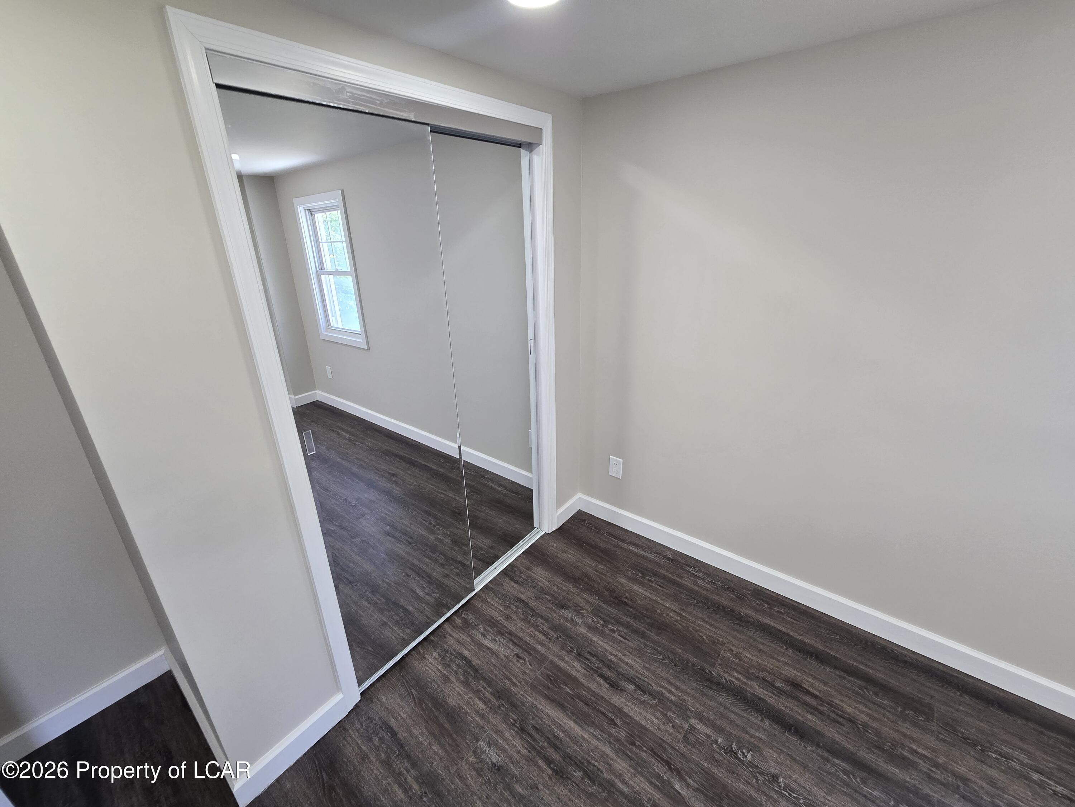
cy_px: 404
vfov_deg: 89.9
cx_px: 538
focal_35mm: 13
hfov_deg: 106.2
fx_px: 404
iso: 100
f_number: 2.2
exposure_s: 1/60
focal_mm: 2.2
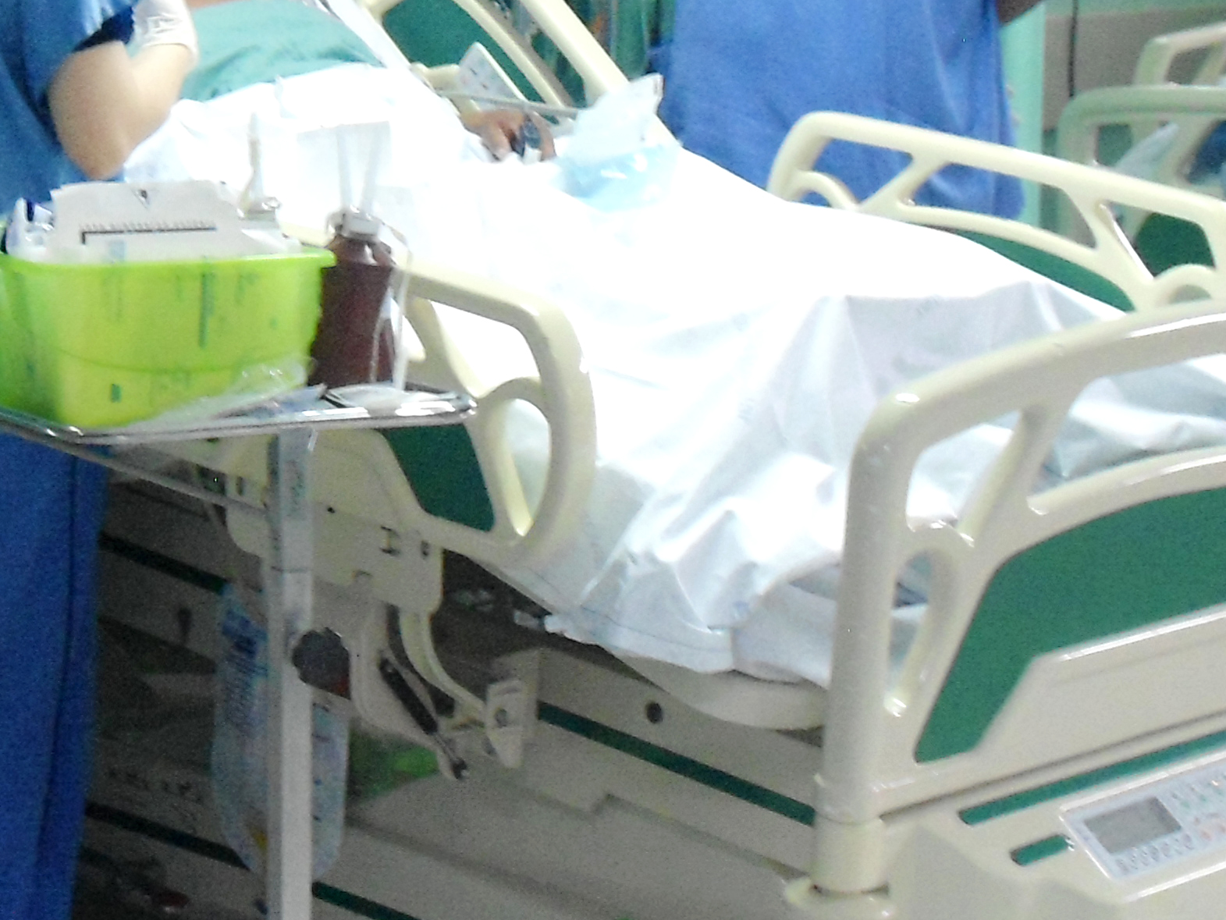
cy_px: 245
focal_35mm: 112
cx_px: 275
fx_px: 3968
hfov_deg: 17.4
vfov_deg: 13.2
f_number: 3.5
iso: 400
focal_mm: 7.9
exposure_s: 1/25
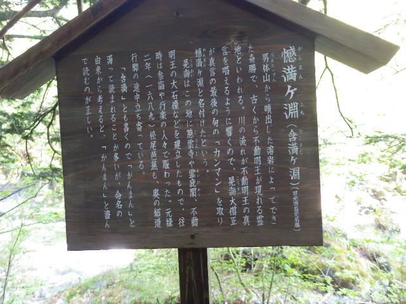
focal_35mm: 25
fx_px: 293
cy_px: 152
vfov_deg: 54.9
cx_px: 203
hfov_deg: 69.4
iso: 200
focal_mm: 4.5
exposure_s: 1/45
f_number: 2
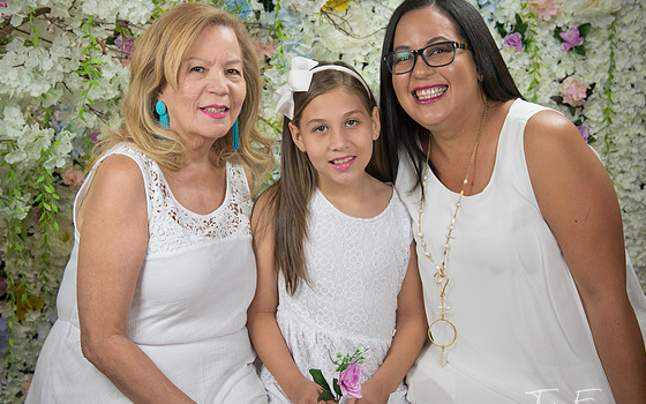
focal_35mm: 69
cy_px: 188
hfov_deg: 29.8
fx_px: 1215
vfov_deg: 18.9
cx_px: 299
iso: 1250
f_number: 5
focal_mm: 55
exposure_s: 1/125
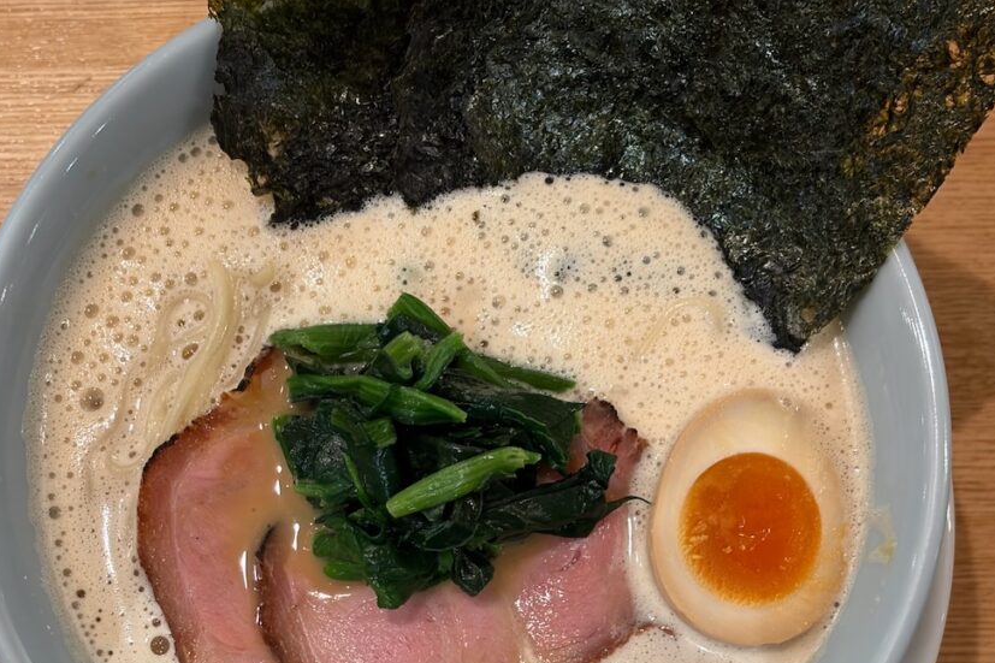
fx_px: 1851
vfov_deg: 20.2
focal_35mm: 67
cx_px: 455
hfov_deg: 30.1
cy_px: 460
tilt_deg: -74.5
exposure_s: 1/33
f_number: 1.6
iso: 125
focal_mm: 5.96
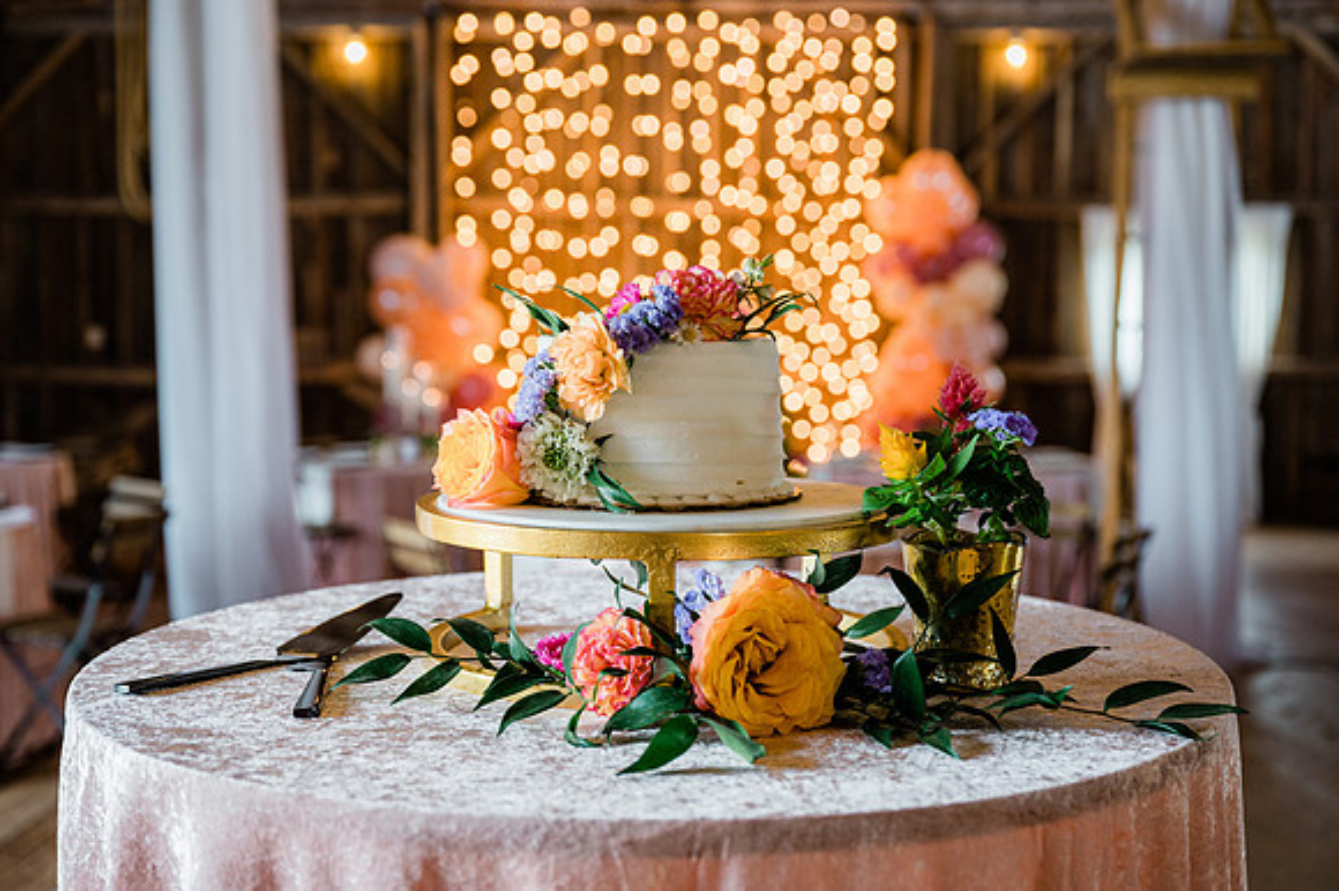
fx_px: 1658
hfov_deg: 44.0
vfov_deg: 30.1
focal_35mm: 45
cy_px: 445
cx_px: 655
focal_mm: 43
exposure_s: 1/200
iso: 500
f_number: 3.5
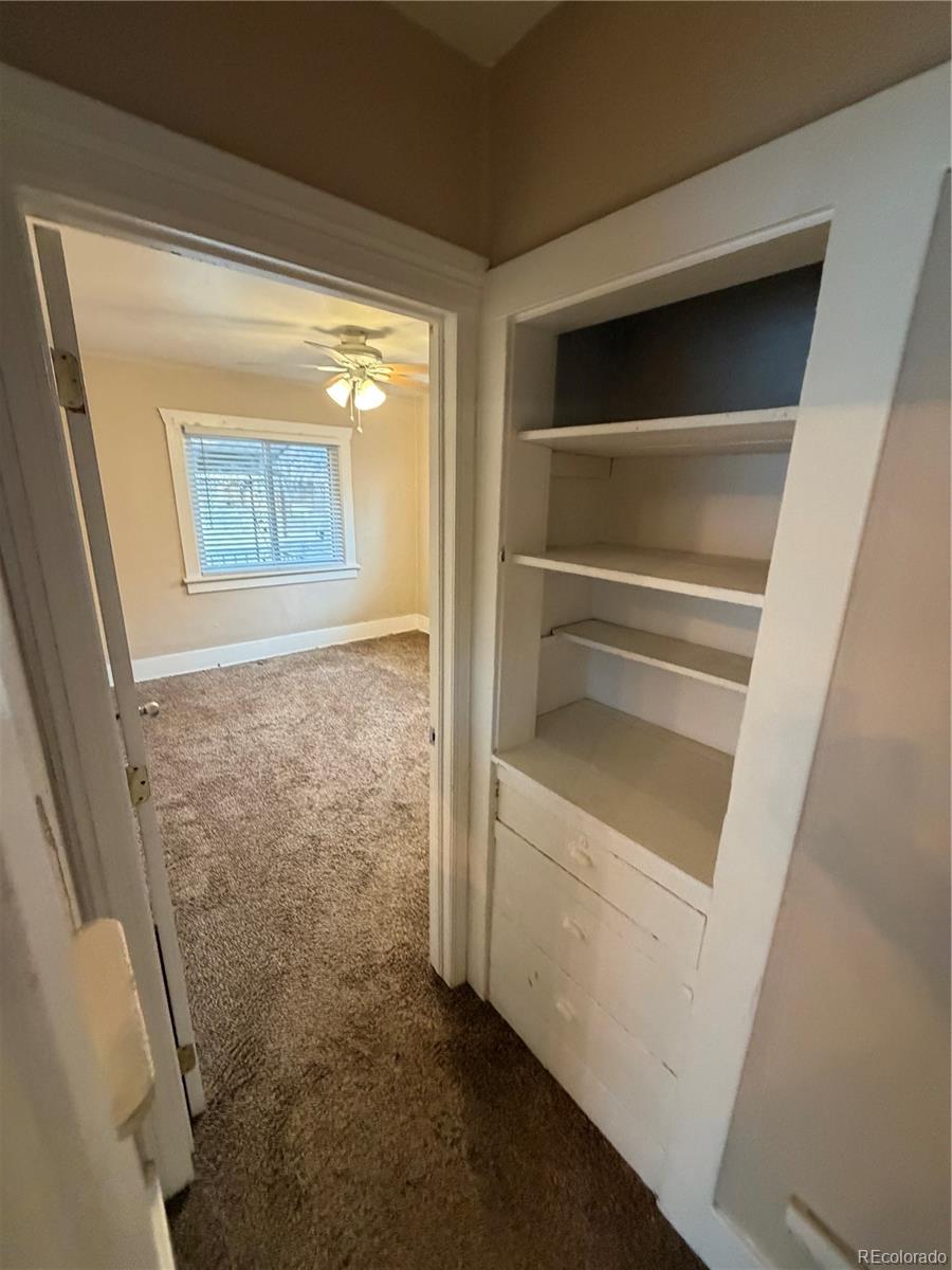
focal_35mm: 14
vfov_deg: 102.1
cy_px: 635
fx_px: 513
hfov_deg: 85.7
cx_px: 476
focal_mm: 2.22
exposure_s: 1/60
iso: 500
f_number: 2.2
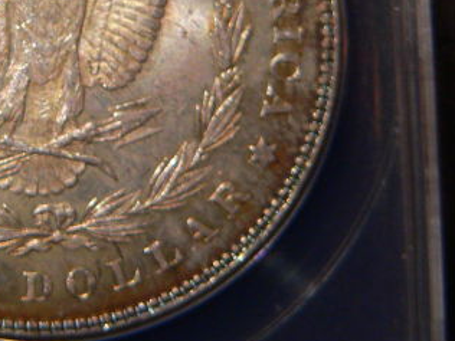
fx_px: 2734
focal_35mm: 208
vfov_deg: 7.1
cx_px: 40
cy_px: 55
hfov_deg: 9.5
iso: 200
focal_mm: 17.4
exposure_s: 1/320
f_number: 4
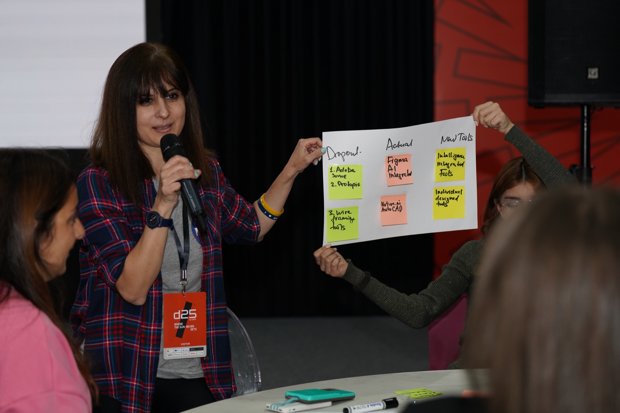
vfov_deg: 19.5
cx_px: 310
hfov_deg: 28.8
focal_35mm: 70
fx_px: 1205
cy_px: 206
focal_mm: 70
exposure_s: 1/250
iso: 800
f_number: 3.2
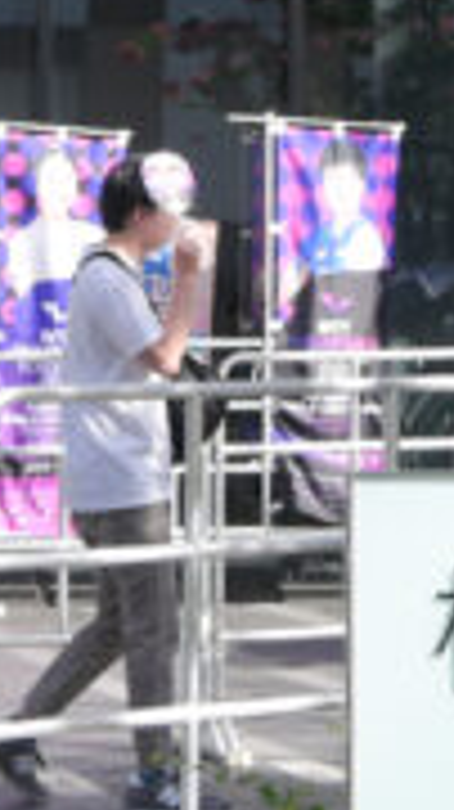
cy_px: -187
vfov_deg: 14.5
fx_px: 3066
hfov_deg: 8.5
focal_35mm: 143
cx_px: 216
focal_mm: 16
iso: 100
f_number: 4
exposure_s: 1/640
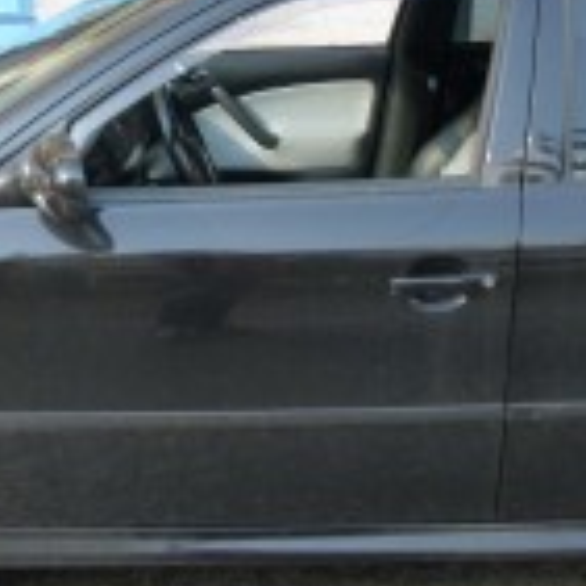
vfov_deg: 24.6
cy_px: 4
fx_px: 1283
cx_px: 318
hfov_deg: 25.7
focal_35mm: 67
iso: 160
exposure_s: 1/160
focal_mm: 4.5
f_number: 3.1
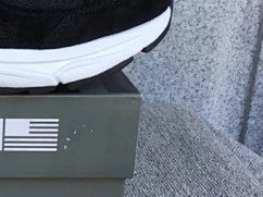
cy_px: 59
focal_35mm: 82
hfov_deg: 21.8
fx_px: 622
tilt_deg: -18.5
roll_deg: -0.2
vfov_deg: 17.9
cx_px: -68
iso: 25
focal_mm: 3.3
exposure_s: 1/118
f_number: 2.4
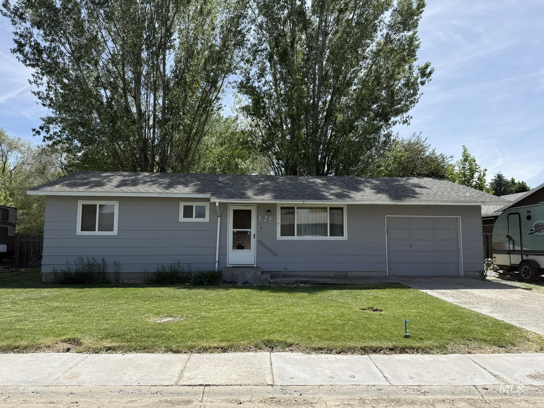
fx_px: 377
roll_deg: +0.1
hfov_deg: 71.6
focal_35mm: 24
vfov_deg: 56.8
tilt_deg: +6.7
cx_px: 272
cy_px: 204
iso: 80
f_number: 1.78
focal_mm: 6.76
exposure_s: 1/4167
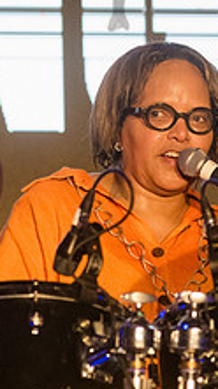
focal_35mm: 345
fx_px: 3552
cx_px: 118
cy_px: 170
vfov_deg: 6.3
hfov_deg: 3.5
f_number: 4.5
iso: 6400
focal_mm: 125
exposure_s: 1/1250
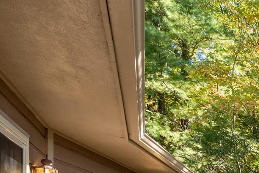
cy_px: 234
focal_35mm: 42
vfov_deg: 26.3
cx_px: 367
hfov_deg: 30.9
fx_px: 302
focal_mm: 14
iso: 320
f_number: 7.1
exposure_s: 1/80
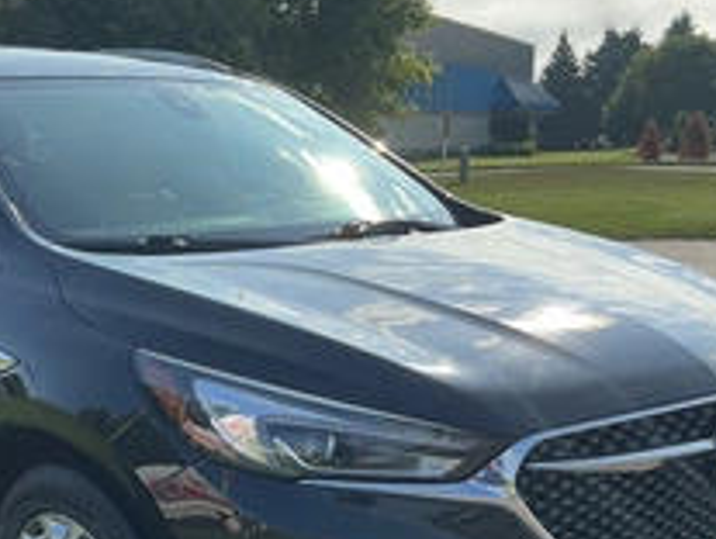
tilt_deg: -12.9
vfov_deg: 26.6
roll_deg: +0.0
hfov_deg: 35.1
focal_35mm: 54
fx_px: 1119
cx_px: 239
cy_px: 435
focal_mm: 3
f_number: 1.8
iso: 25
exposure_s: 1/1279
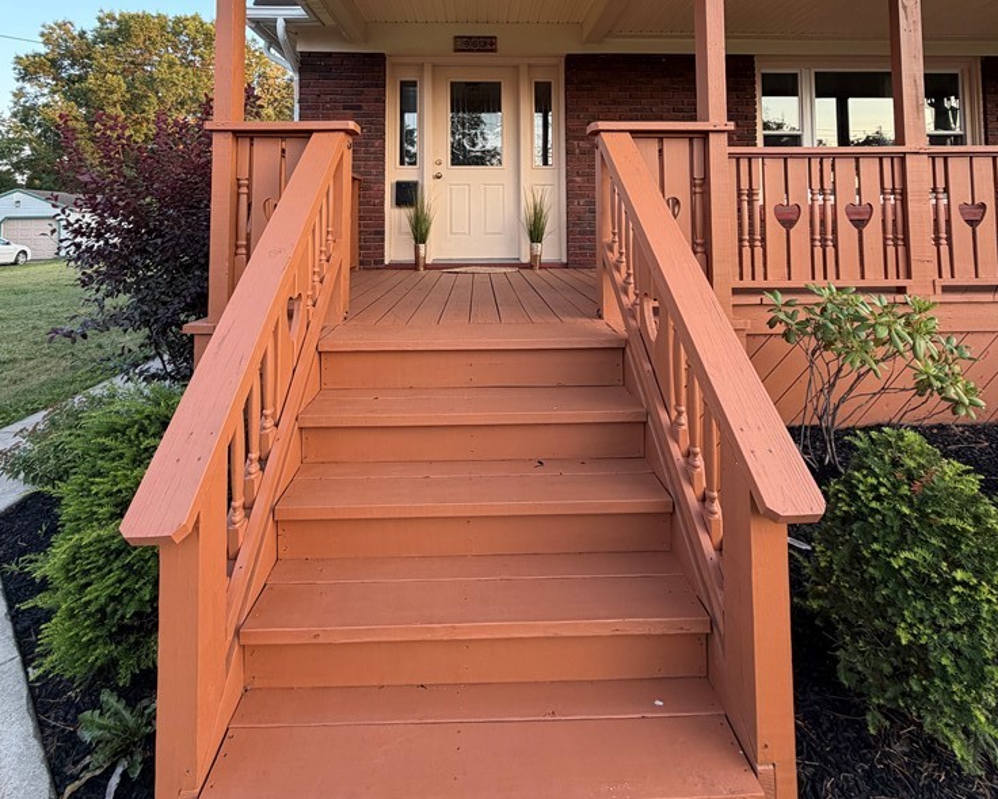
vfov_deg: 66.1
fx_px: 561
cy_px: 193
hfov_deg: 83.3
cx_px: 490
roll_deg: -0.3
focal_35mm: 19
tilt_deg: +4.1
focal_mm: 2.22
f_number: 2.2
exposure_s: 1/121
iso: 125
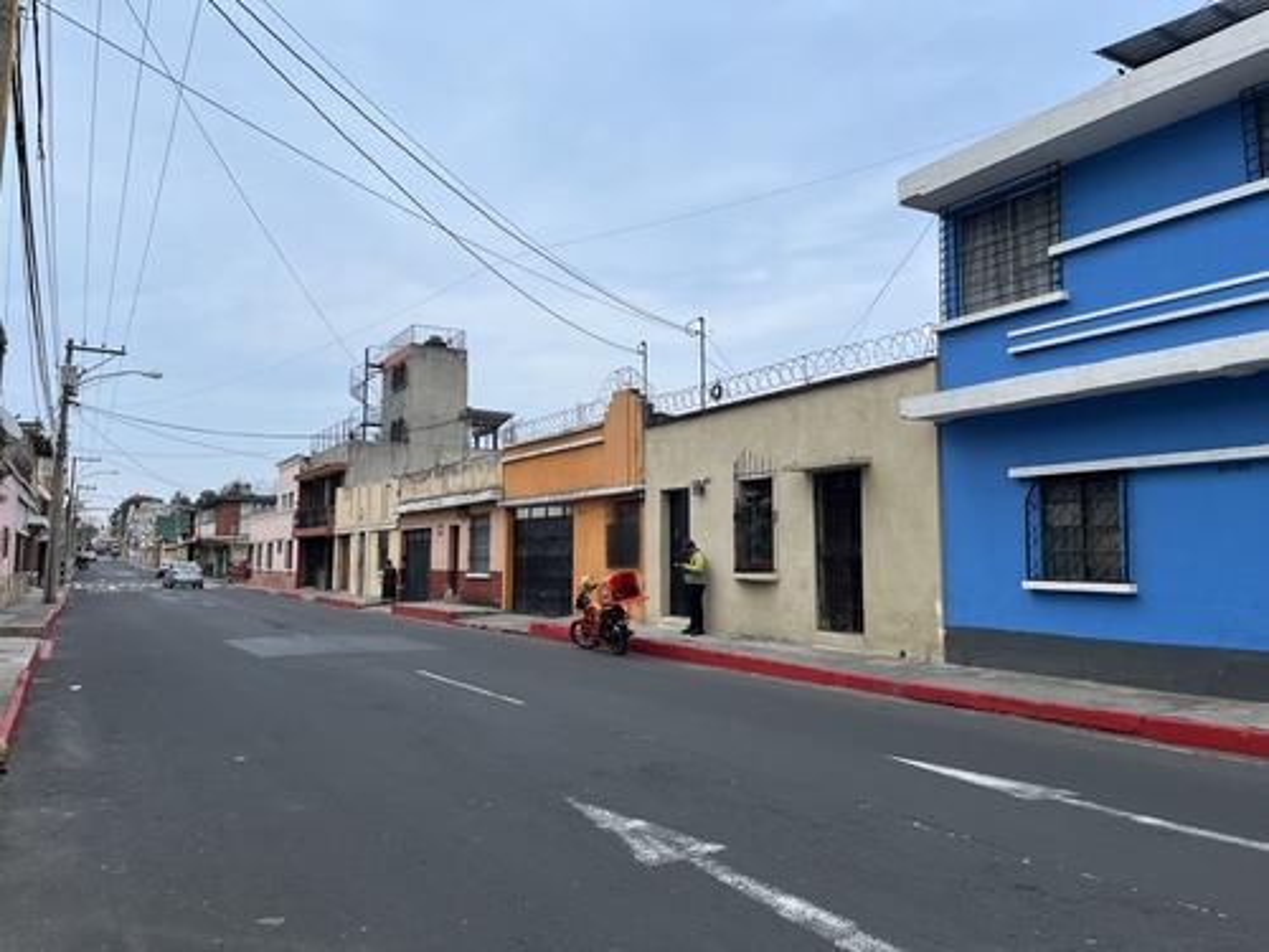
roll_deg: +0.2
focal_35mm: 26
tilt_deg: +5.1
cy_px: 476
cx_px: 634
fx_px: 953
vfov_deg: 53.1
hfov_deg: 67.3
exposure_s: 1/3311
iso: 50
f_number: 1.6
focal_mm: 5.1
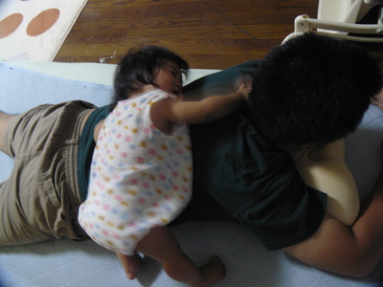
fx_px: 398
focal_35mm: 36
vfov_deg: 39.7
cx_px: 192
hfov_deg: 51.4
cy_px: 144
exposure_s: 1/5
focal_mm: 6
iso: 200
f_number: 2.8
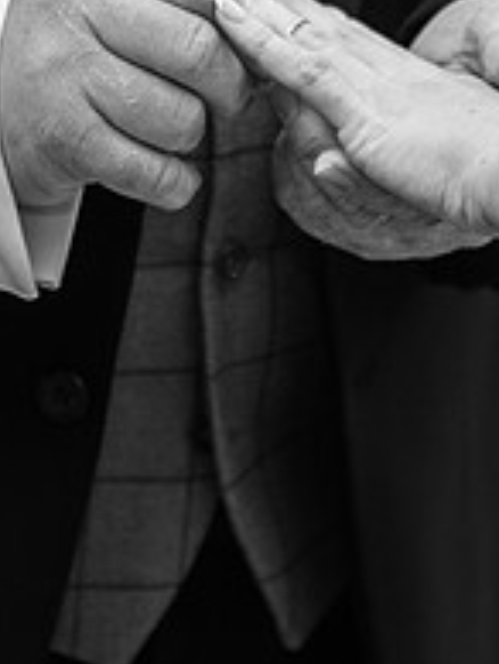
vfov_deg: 7.5
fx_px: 5025
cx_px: 291
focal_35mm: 262
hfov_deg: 5.7
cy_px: 11
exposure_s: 1/640
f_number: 2.8
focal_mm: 70
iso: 100
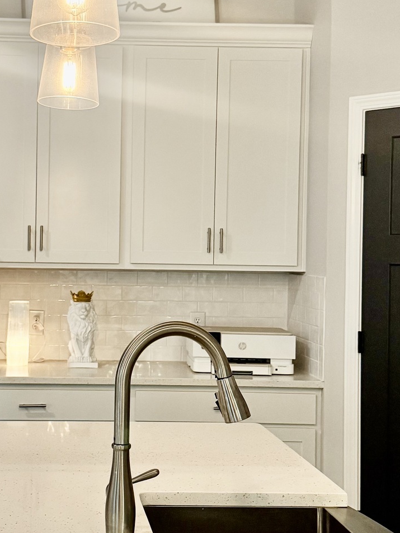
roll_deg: -1.1
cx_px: 101
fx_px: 893
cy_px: 251
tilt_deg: -0.5
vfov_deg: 33.2
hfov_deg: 25.0
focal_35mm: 58
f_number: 1.78
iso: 400
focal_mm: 6.76
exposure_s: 1/120
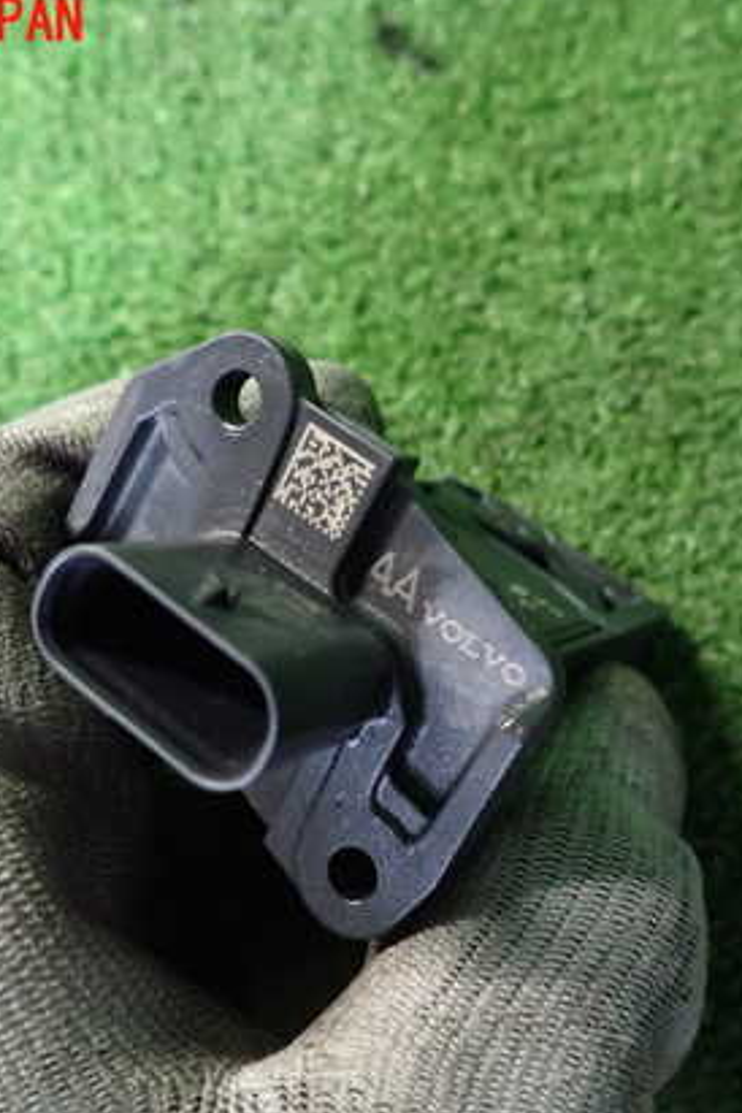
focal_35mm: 38
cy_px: 598
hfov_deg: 35.0
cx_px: 403
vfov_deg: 50.6
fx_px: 1175
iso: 800
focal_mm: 4.5
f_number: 2
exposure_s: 1/30
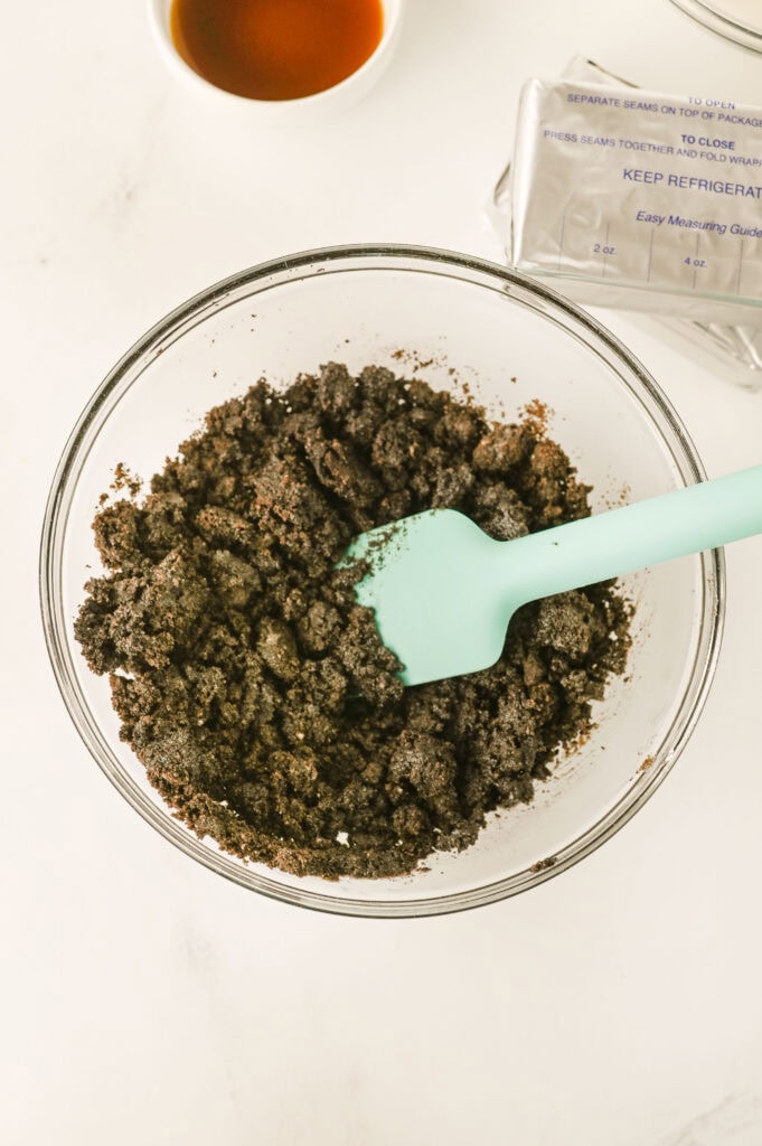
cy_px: 573
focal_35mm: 50
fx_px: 1590
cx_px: 381
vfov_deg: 39.6
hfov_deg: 26.9
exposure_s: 1/80
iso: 160
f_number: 5
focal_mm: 50
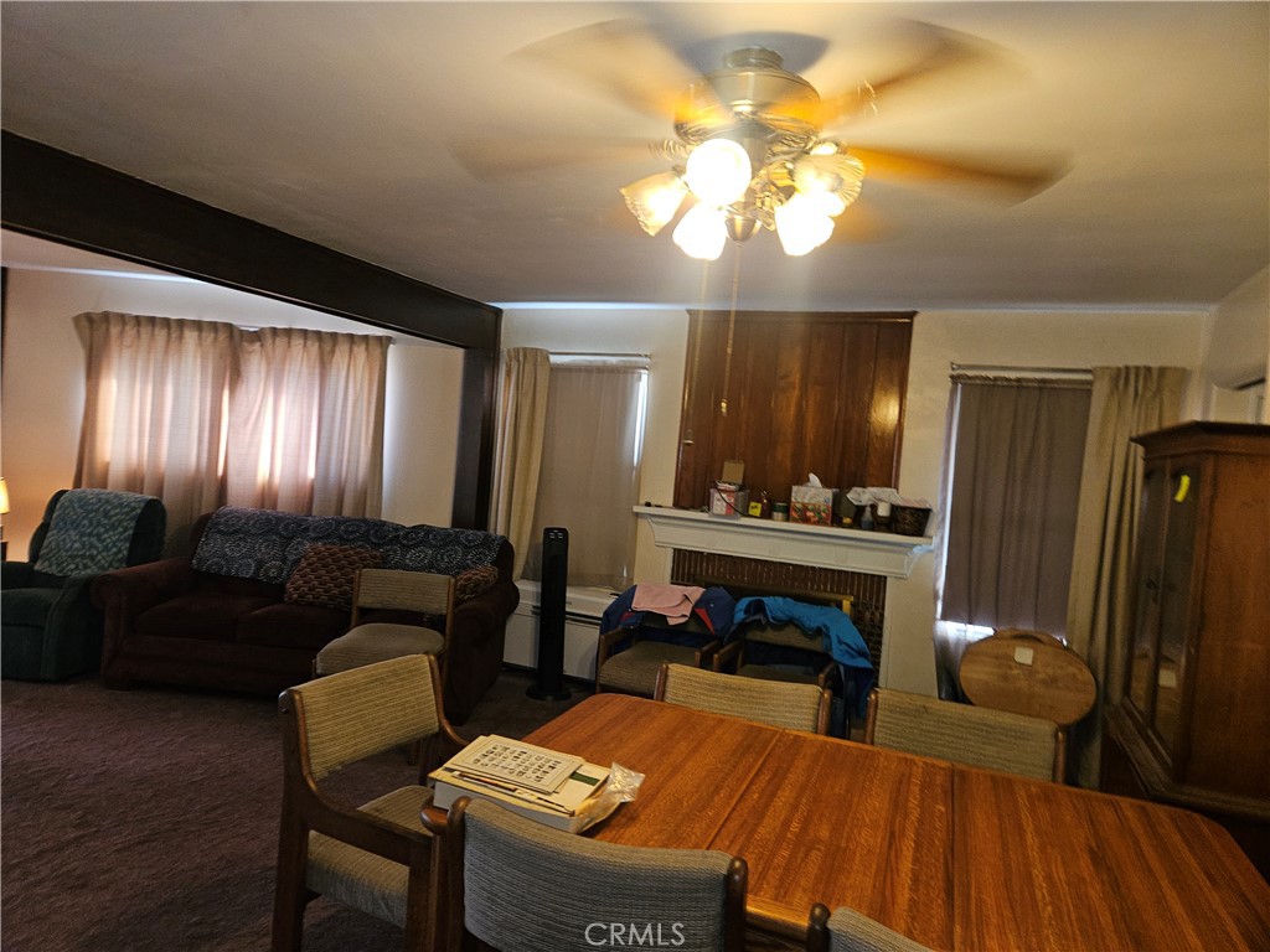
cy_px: 476
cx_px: 635
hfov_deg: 73.9
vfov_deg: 58.9
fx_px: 844
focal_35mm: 23
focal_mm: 5.4
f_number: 1.8
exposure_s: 1/24
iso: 160
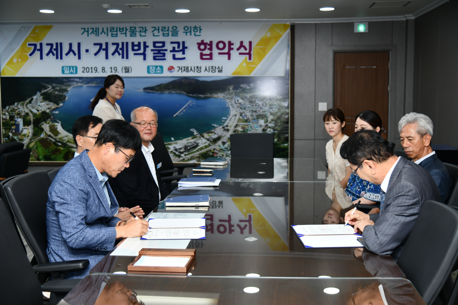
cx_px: 229
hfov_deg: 42.7
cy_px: 152
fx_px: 585
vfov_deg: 29.2
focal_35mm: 46
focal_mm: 46
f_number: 4
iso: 400
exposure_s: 1/250
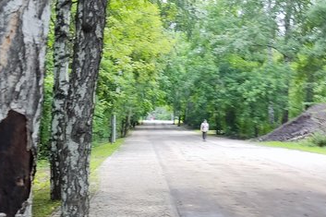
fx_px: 534
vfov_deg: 21.3
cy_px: 265
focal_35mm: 59
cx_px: 107
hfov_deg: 33.6
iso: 56
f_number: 1.79
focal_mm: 4.71
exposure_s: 1/100
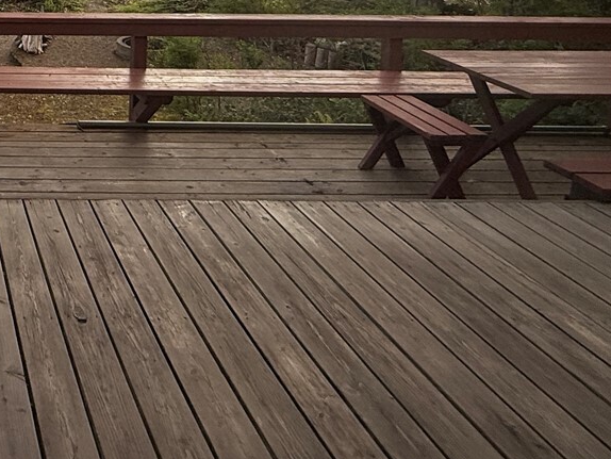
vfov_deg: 32.3
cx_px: -79
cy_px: -49
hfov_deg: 38.5
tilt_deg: -7.6
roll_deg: -0.8
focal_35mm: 39
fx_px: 689
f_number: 2.2
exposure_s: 1/277
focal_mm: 2.22
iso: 50
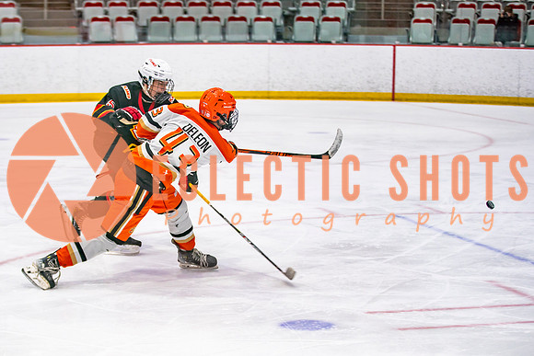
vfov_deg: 13.1
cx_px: 145
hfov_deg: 19.4
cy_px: 230
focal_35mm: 104
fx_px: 1550
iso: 640
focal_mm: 70
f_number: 2.8
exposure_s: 1/640
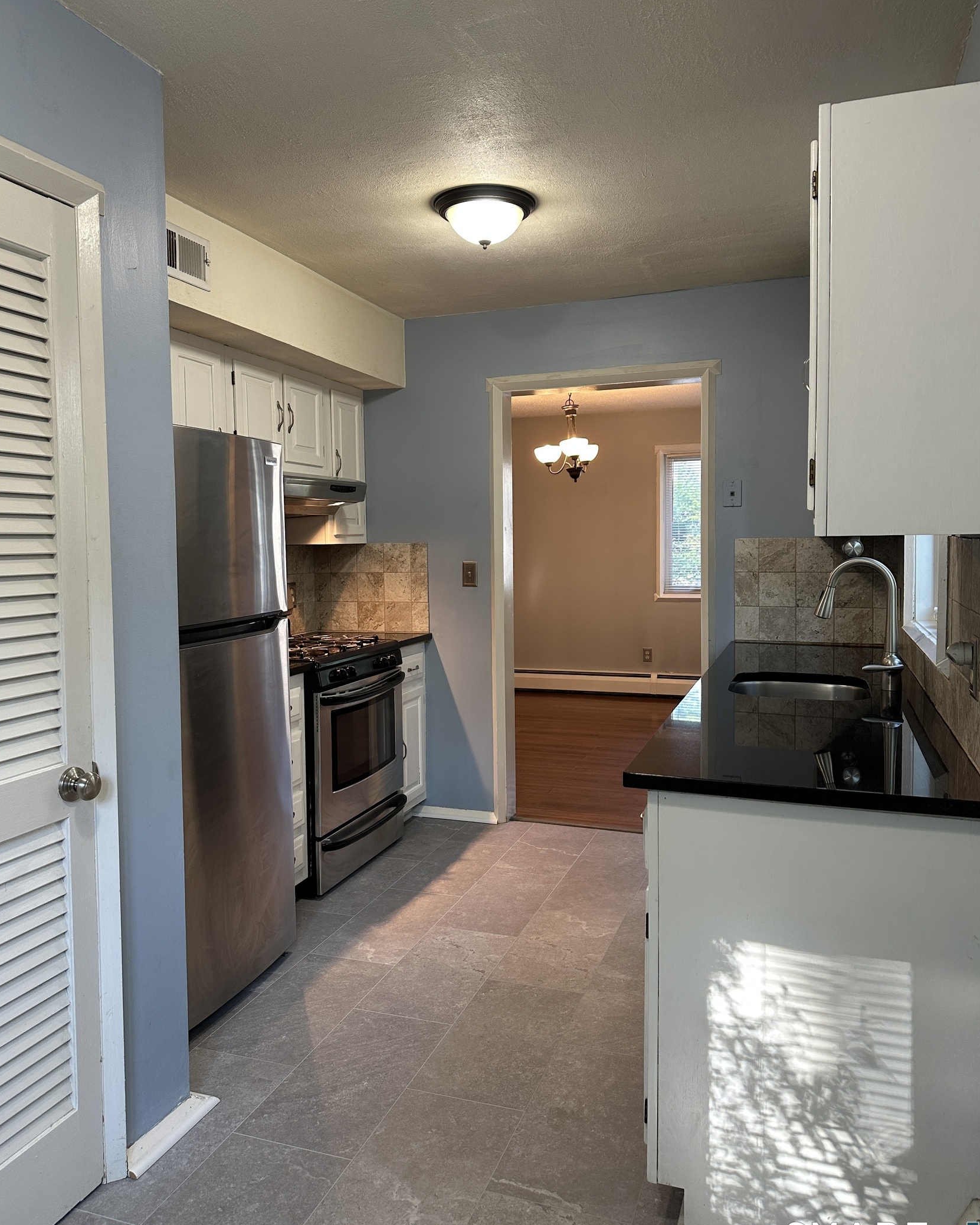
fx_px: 943
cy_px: 581
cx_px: 482
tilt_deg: -1.2
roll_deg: +0.7
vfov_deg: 66.0
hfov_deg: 54.9
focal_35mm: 26
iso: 125
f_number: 1.78
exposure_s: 1/60
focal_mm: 6.86
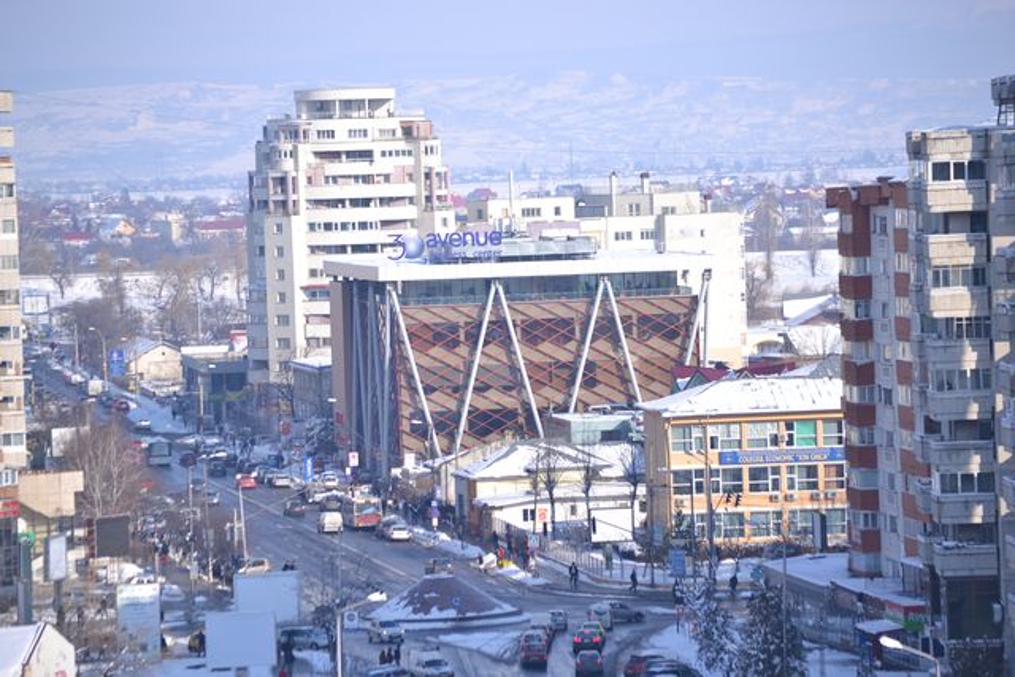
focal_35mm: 180
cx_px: 508
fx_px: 5076
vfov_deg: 7.6
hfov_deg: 11.4
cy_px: 338
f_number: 5
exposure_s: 1/500
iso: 100
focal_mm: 120
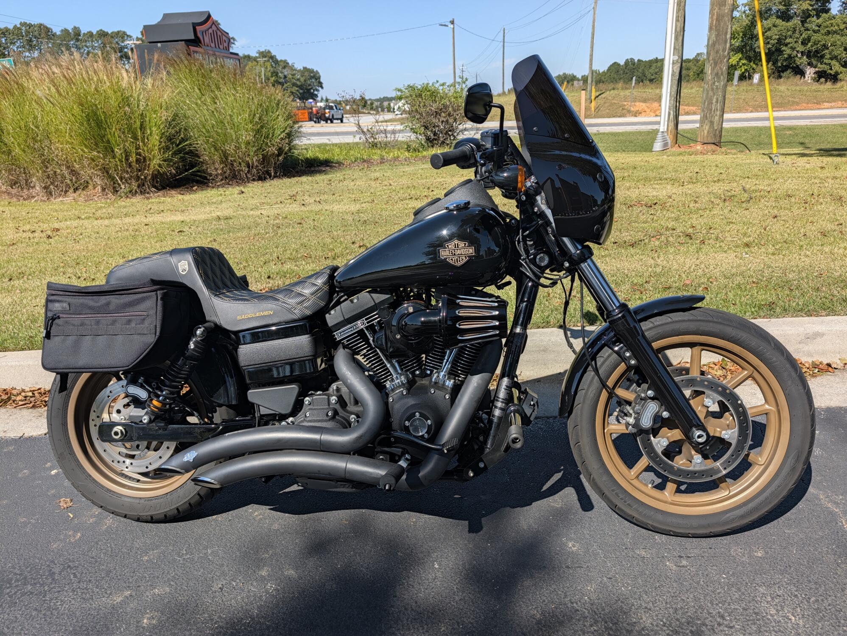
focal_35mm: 24
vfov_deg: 56.9
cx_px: 424
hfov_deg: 71.6
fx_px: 588
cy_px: 318
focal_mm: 6.9
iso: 24
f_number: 1.68
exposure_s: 1/1495
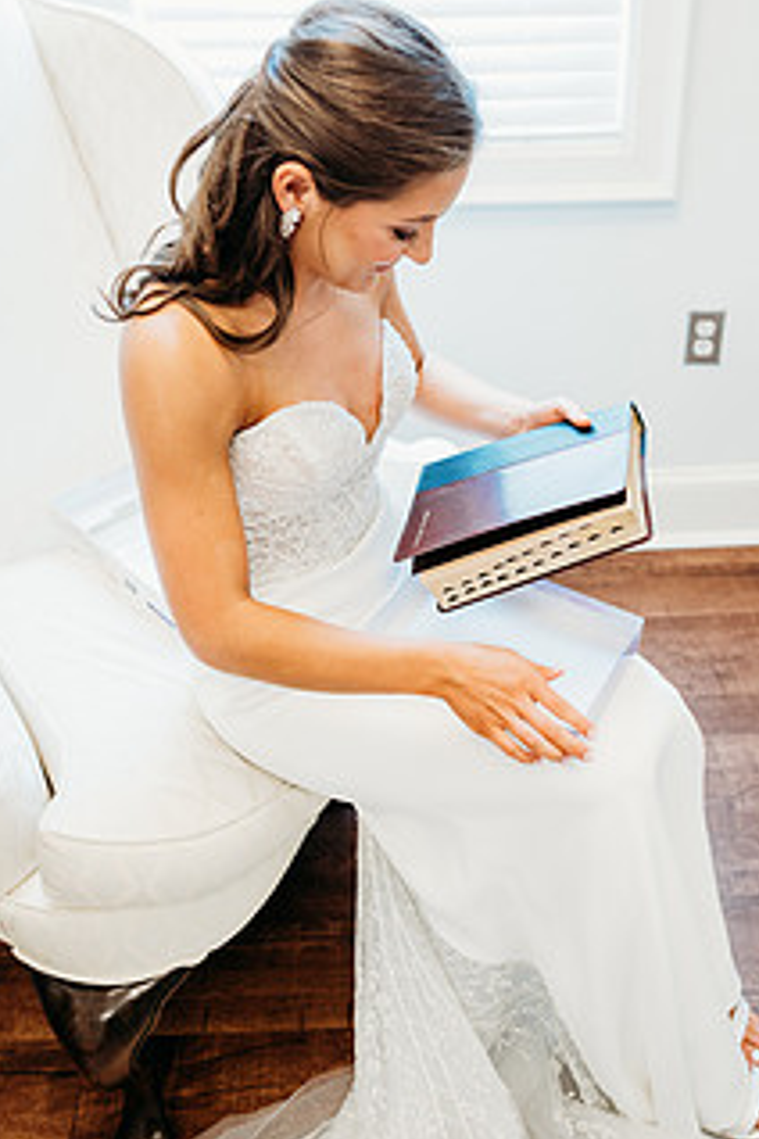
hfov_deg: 38.7
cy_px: 433
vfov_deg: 55.2
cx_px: 465
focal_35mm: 34
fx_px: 1075
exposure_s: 1/160
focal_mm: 24
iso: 320
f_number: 2.5
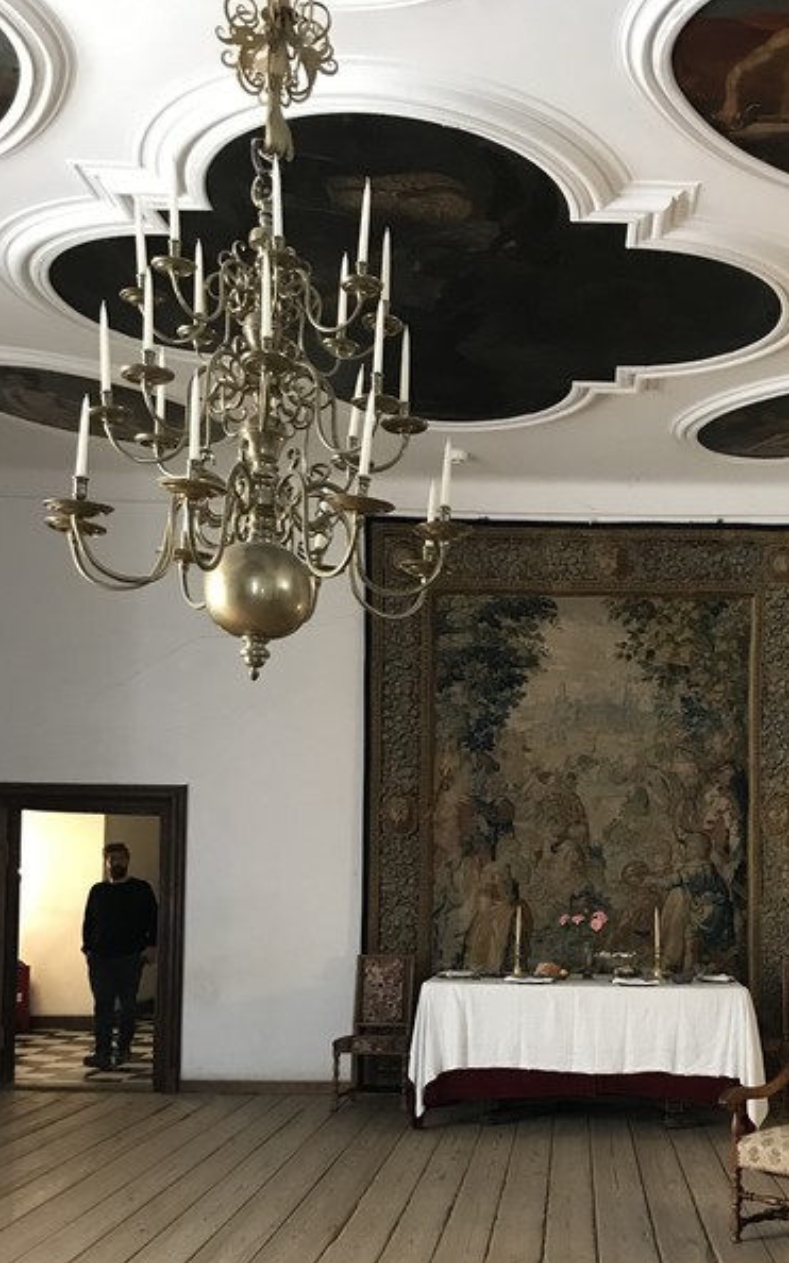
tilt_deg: +1.6
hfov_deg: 31.5
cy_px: 842
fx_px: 1377
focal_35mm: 40
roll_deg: -0.3
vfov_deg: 48.5
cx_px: 583
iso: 100
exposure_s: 1/17
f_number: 1.8
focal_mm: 3.99
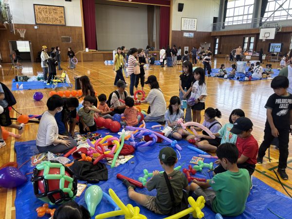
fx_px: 219
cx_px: 146
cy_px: 110
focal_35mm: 26
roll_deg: +0.4
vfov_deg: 53.1
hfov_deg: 67.3
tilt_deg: -15.8
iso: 125
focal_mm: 5.96
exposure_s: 1/100
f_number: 1.6
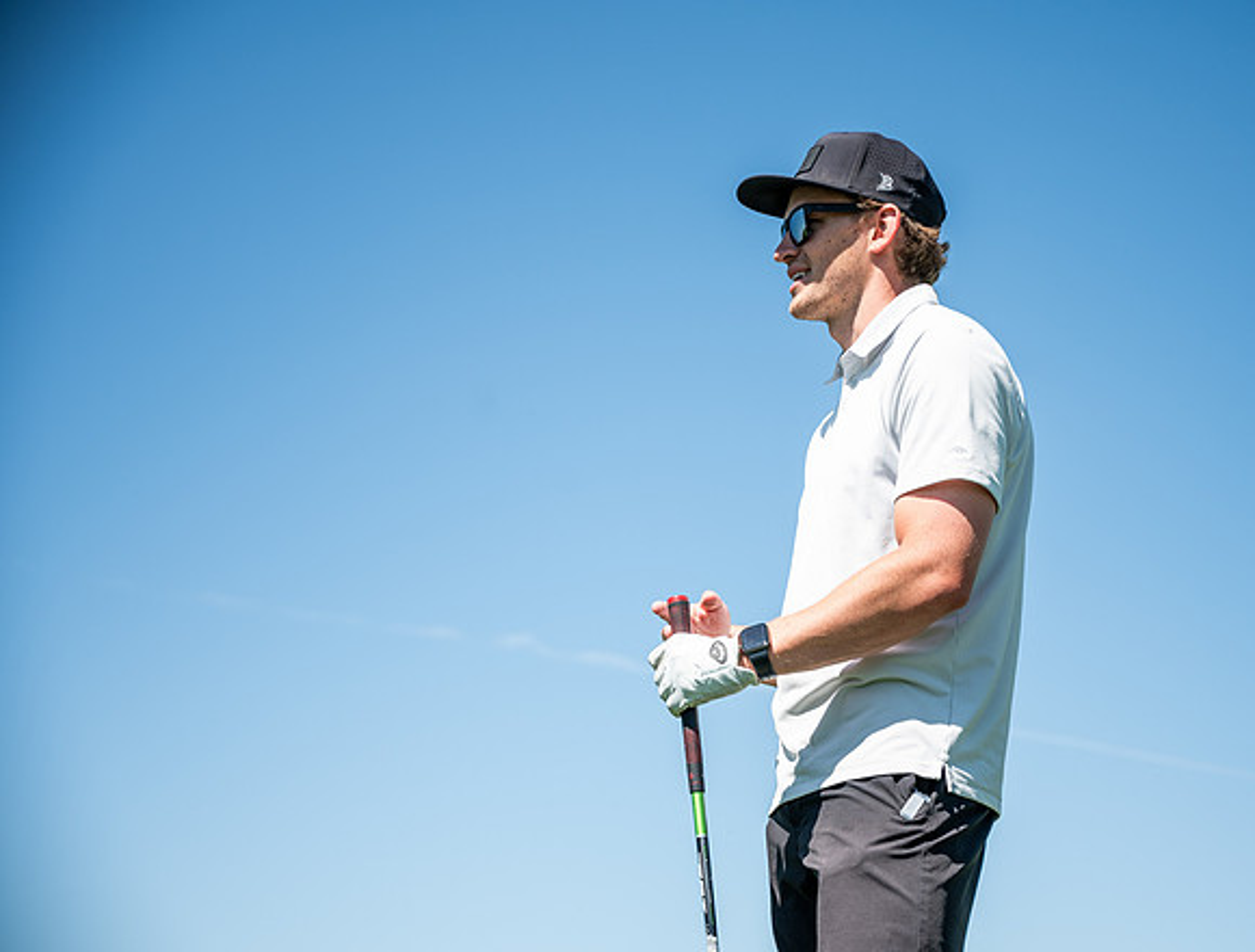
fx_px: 2780
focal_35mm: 76
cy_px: 476
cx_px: 715
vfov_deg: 19.4
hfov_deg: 25.4
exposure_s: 1/1250
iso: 200
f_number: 4
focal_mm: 70
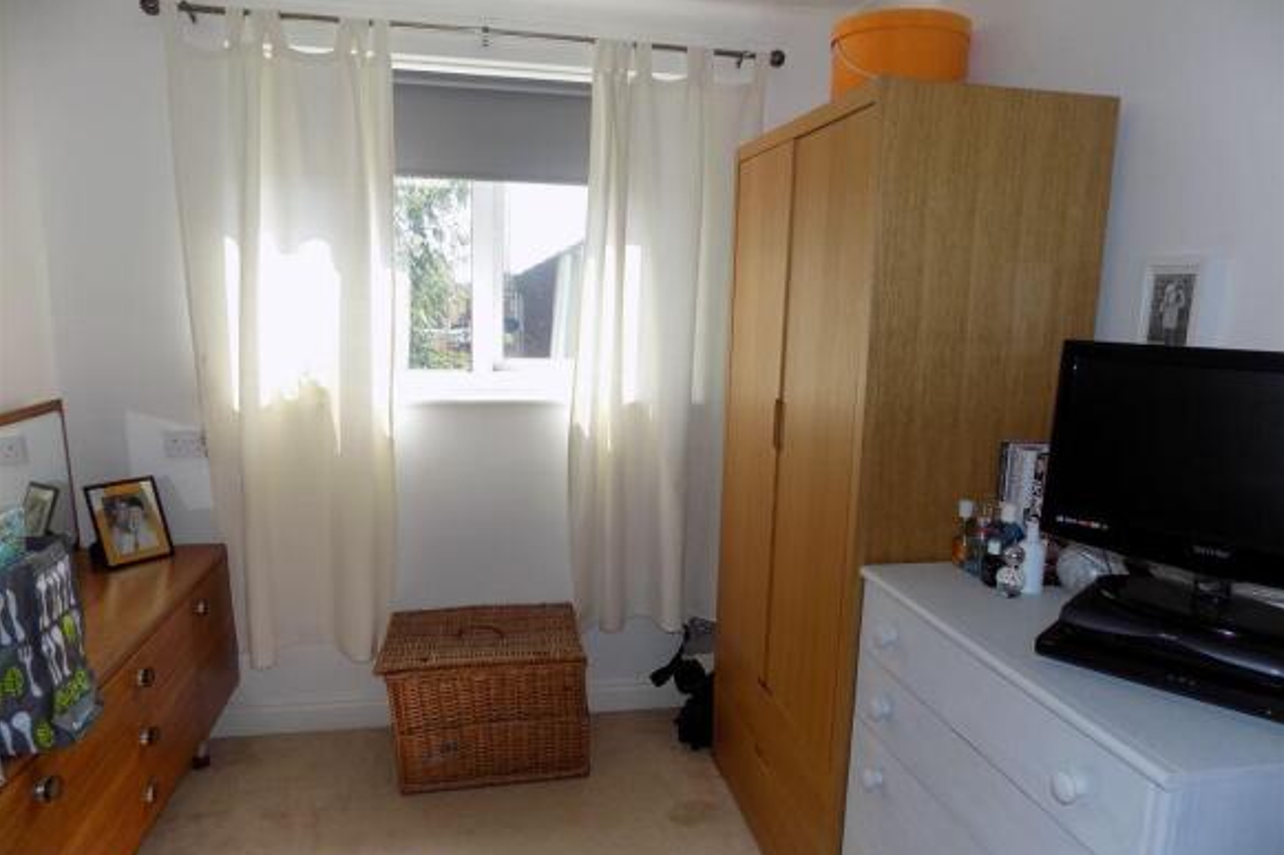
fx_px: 856
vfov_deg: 53.1
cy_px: 445
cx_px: 642
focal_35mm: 24
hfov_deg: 73.8
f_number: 3.1
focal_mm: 4
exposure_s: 1/125
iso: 80
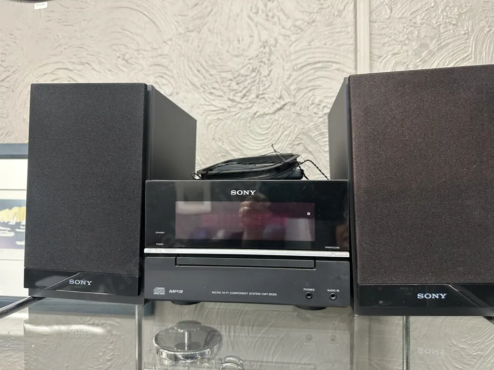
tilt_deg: +0.4
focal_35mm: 24
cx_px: 247
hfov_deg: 71.6
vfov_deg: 56.8
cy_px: 185
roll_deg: -0.2
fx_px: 343
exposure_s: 1/50
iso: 160
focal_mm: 6.86
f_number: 1.78
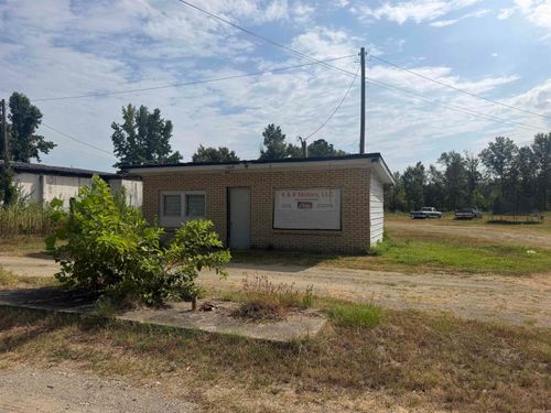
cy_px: 206
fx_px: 382
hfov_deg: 71.6
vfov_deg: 56.8
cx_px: 276
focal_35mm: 24
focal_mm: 6.76
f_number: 1.78
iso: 80
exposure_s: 1/10309
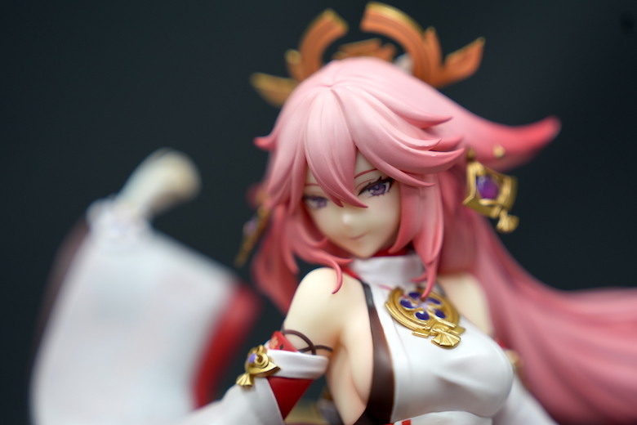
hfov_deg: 28.8
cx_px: 318
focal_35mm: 70
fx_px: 1239
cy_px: 212
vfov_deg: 19.5
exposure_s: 1/60
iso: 200
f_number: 2.8
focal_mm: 70
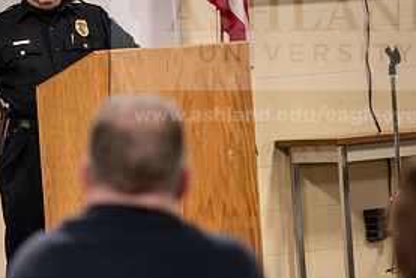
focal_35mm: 251
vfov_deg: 5.5
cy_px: 147
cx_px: 66
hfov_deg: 8.2
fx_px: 2902
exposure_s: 1/200
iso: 1600
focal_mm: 120
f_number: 2.8
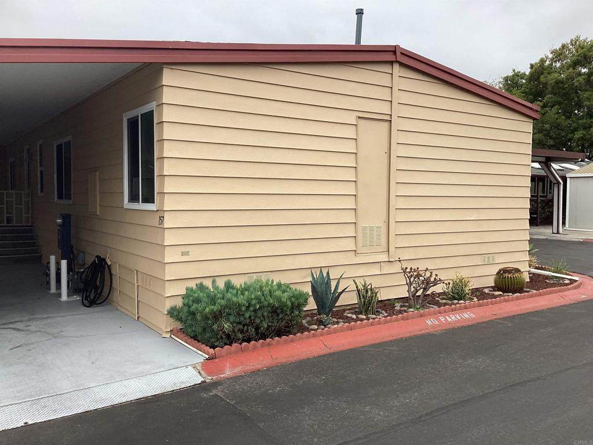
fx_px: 531
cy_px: 222
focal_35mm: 31
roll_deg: -0.7
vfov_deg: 45.4
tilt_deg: -3.1
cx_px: 296
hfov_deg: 58.4
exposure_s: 1/831
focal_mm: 3.3
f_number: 2.4
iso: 25
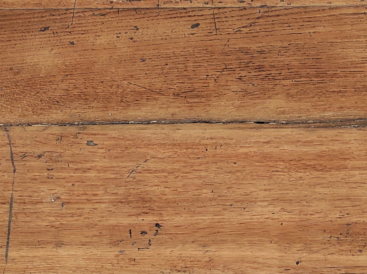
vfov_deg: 25.6
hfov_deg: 33.6
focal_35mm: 57
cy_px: 152
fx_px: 604
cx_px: 230
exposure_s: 1/33
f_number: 1.89
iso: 470
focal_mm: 5.43
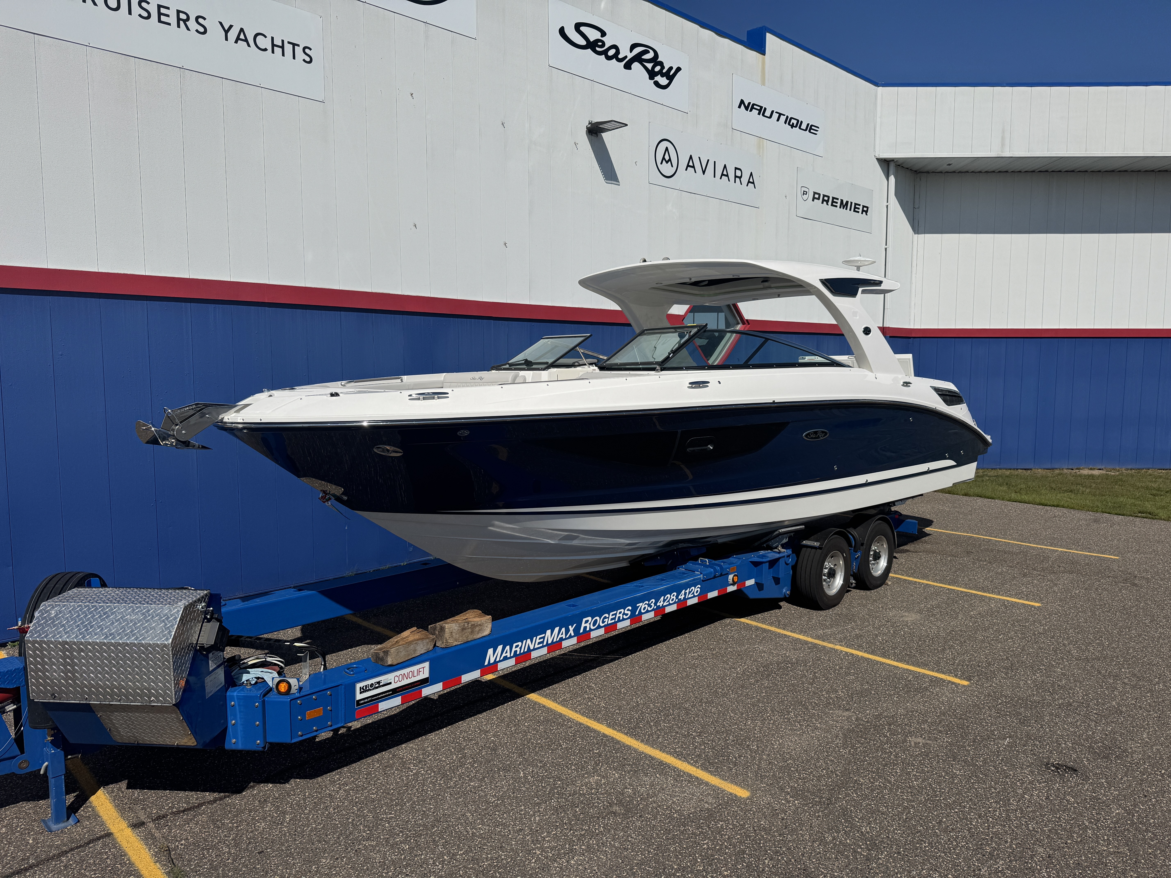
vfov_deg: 56.8
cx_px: 586
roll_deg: +0.0
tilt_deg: -6.1
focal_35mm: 24
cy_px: 439
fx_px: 812
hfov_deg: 71.6
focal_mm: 6.76
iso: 80
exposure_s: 1/12346
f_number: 1.78
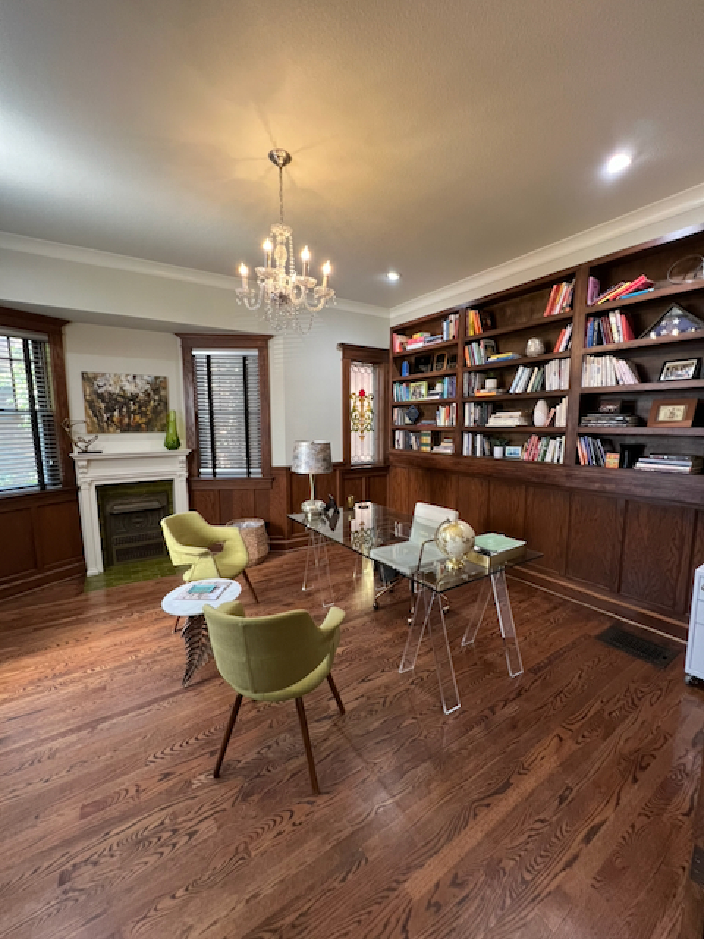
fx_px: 353
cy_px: 470
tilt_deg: -6.4
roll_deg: +1.2
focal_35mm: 13
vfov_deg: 106.2
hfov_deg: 89.9
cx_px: 352
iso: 250
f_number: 1.8
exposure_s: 1/60
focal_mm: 1.57
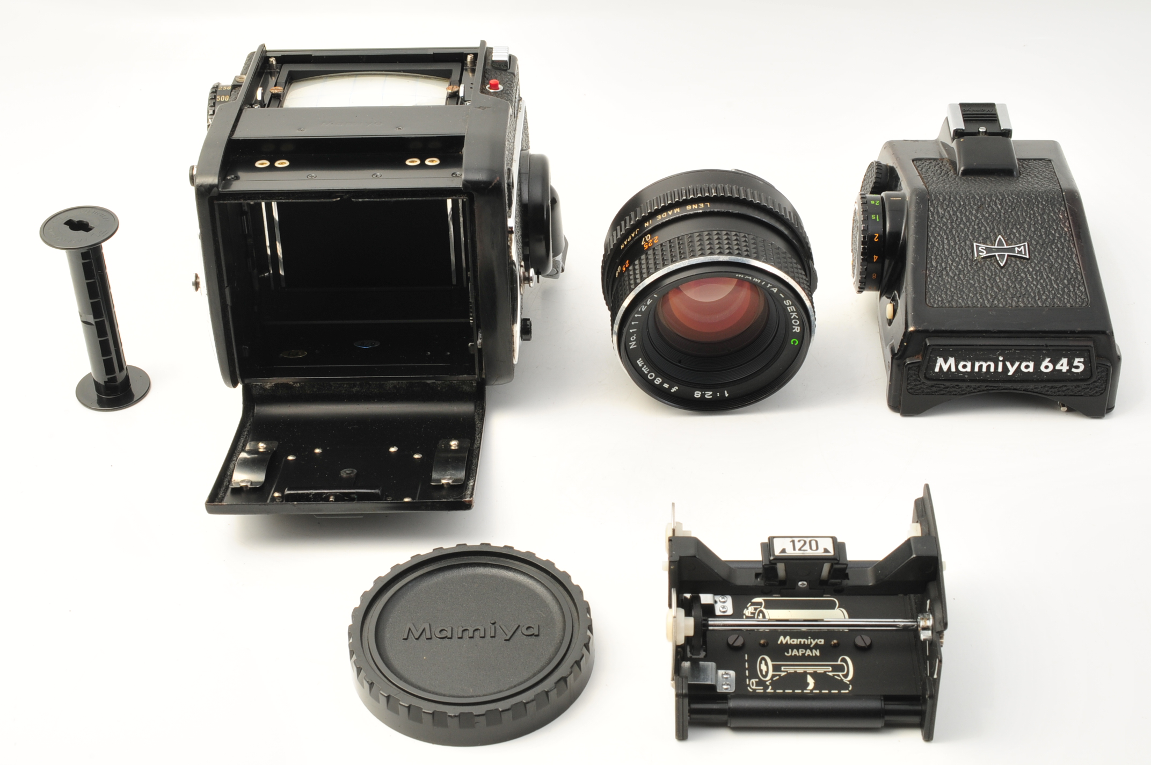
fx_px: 1916
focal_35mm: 60
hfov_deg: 33.4
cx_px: 576
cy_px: 382
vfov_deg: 22.6
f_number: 20
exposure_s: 1/250
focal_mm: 40
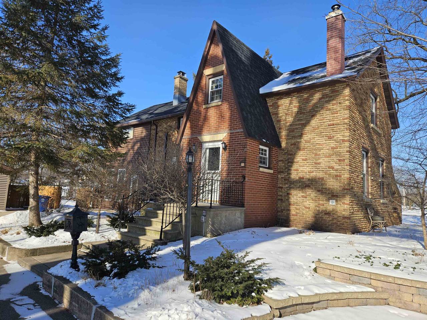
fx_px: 284
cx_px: 214
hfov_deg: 73.9
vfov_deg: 58.9
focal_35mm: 23
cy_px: 160
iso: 25
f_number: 1.8
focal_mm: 5.4
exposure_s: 1/1525
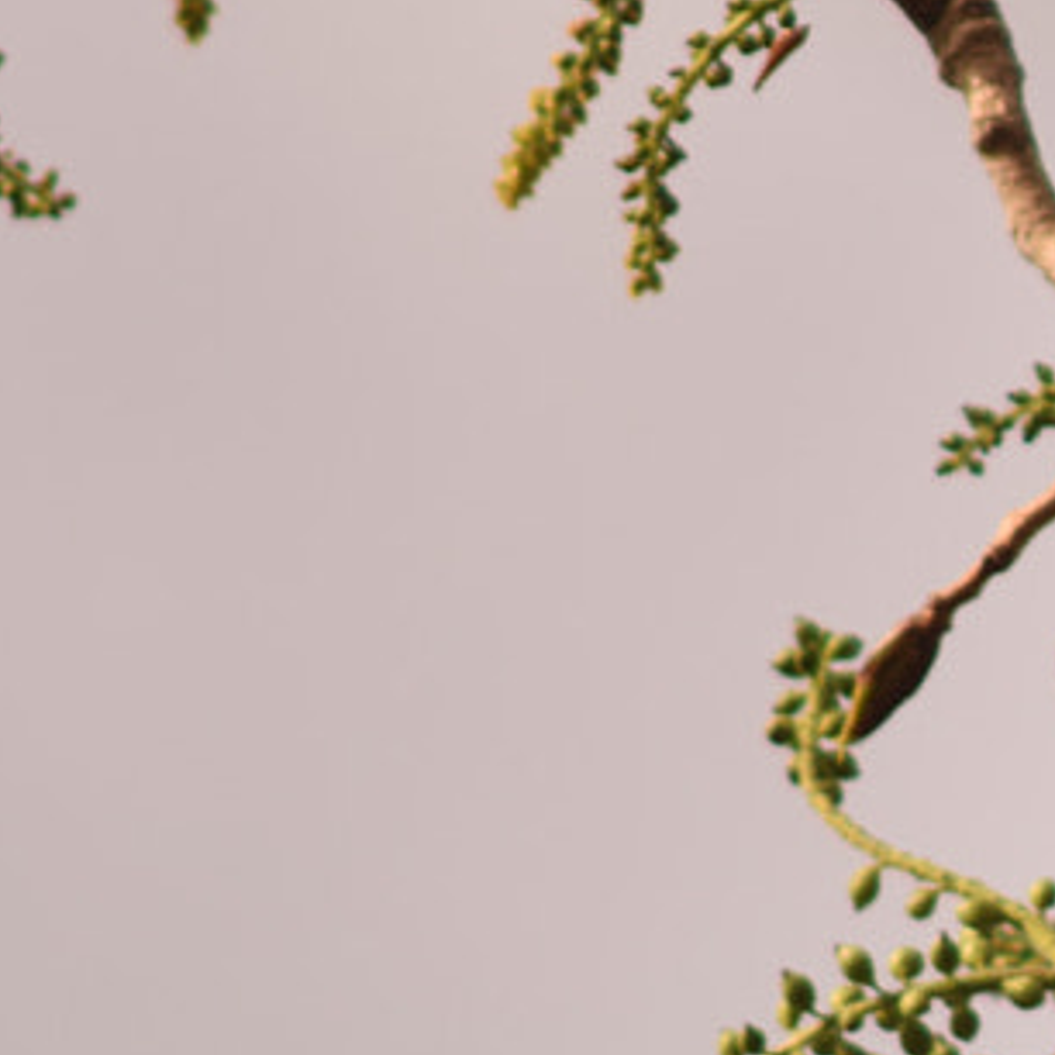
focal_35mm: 1998
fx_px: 68893
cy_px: 1196
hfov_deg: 0.9
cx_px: 2310
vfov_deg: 0.9
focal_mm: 300
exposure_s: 1/400
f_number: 5.6
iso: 100
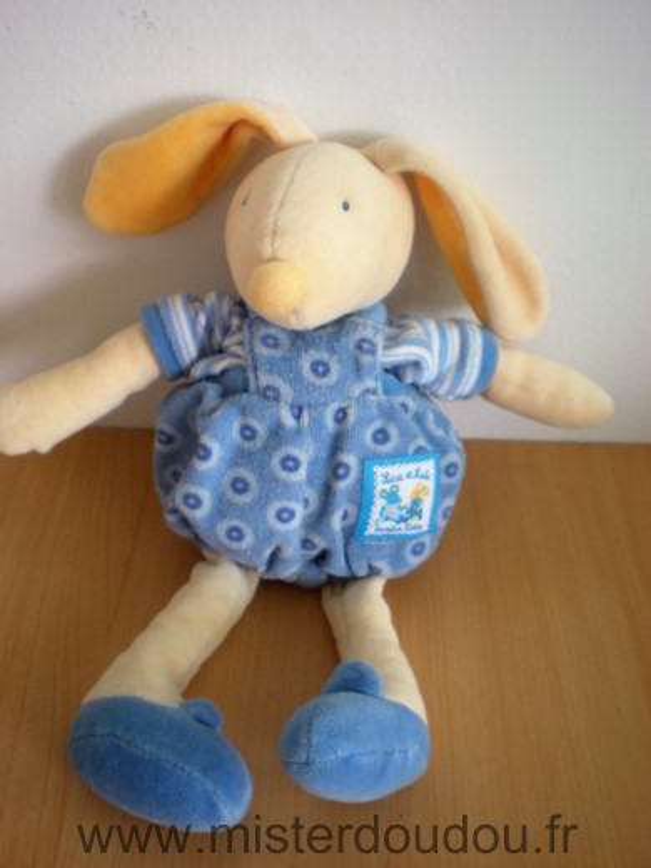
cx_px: 326
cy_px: 434
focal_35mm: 38
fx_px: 953
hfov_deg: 37.7
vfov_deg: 49.0
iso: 92
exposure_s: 1/54
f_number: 3.1
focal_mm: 6.3
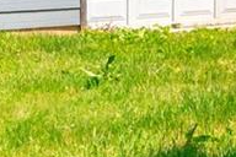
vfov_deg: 13.6
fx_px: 629
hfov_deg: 16.5
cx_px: 463
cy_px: -58
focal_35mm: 96
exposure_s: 1/1000
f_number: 8
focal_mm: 18
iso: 800
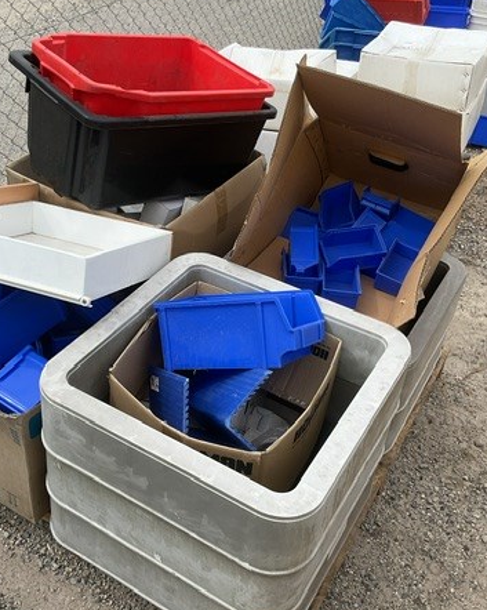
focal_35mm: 41
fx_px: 739
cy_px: 311
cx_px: 208
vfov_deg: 44.8
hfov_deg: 36.4
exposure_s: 1/1279
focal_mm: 3
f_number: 1.8
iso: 16
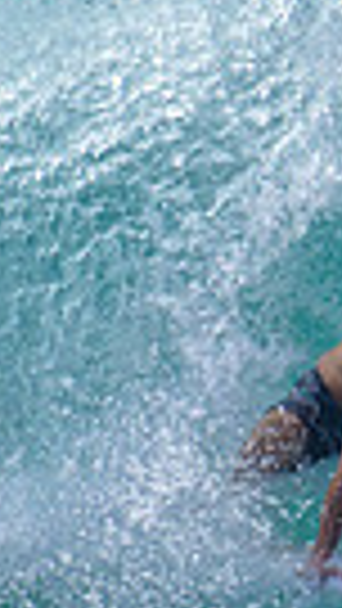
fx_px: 66783
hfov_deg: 0.3
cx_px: 670
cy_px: 528
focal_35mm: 4145
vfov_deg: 0.5
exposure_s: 1/2000
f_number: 11
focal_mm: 800
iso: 720
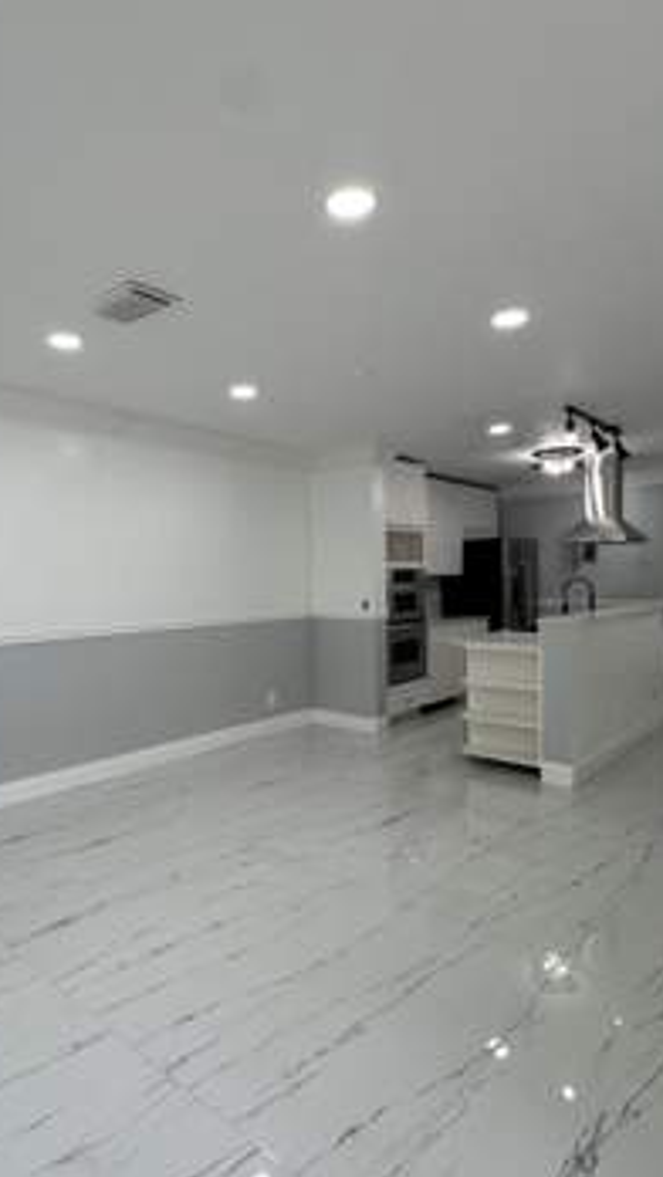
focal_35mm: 21
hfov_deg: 53.4
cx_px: 274
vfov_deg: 83.8
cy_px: 604
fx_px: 656
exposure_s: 1/120
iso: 64
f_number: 2.2
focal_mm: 2.22
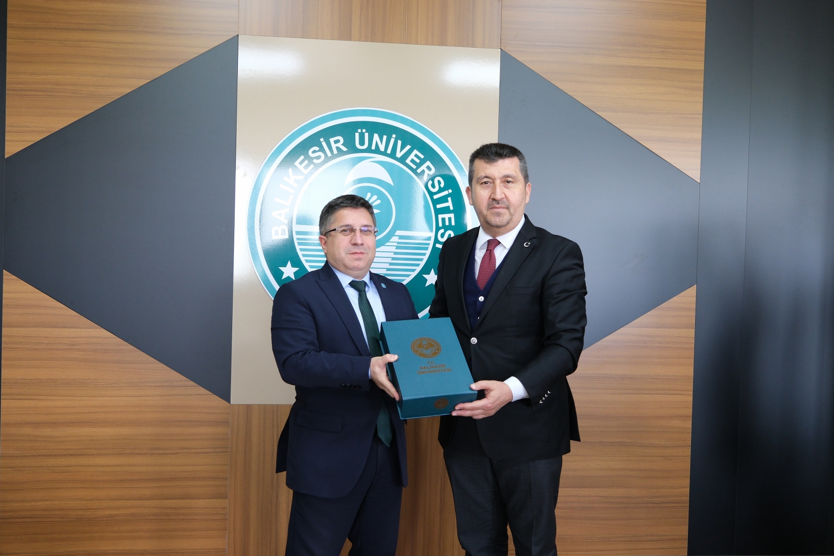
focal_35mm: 35
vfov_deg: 37.9
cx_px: 417
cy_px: 278
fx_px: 811
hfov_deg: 54.4
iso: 1250
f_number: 4
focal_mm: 23.5
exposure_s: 1/50
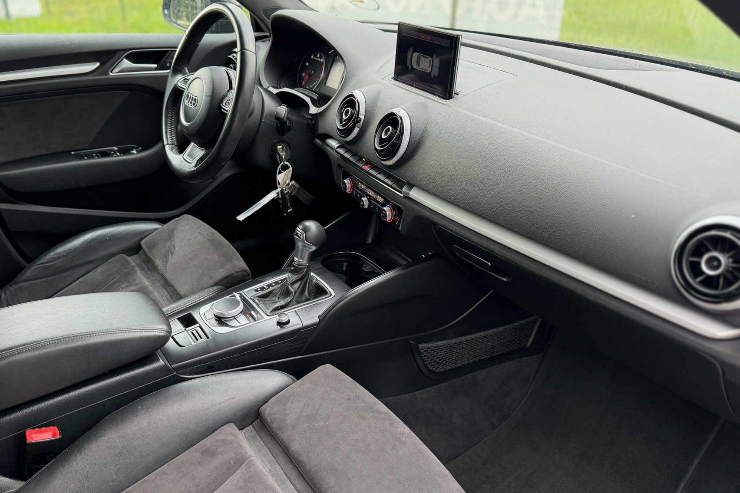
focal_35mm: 30
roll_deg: +1.5
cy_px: 252
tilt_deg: -27.3
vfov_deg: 43.6
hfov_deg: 61.6
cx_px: 314
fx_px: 617
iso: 100
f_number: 1.78
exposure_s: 1/168
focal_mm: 6.76
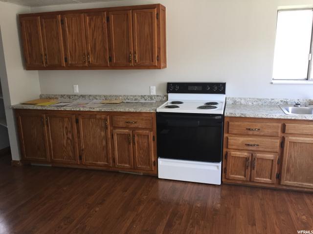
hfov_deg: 61.7
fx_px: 262
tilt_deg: -12.8
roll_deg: -1.4
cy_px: 117
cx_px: 156
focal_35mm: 29
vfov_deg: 48.2
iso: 50
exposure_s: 1/30
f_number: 2.2
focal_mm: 4.15
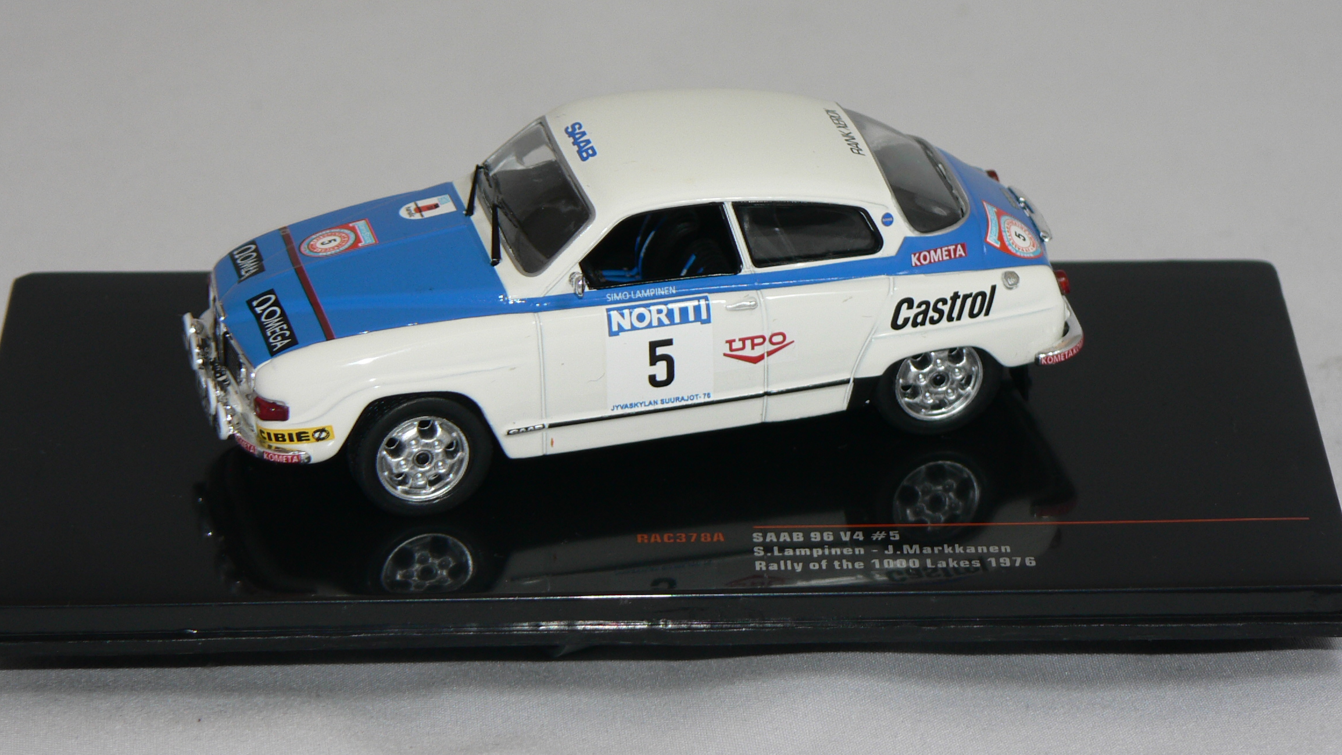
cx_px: 638
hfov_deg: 13.7
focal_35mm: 157
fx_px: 5587
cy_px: 262
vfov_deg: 7.7
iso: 80
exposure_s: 1/60
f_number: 3.2
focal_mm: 21.6
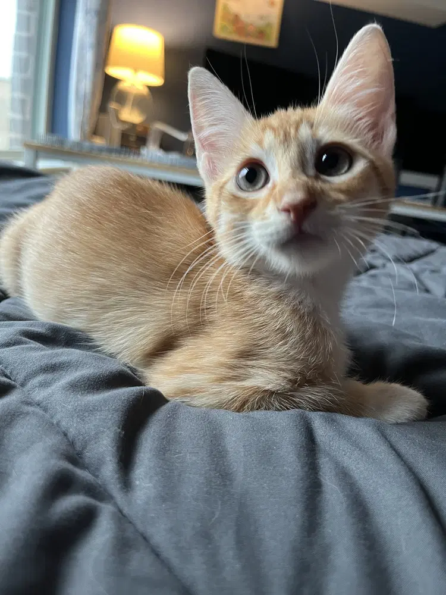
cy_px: 298
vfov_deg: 67.3
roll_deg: -9.1
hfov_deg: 53.1
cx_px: 223
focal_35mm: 26
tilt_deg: -16.7
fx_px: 447
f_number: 1.6
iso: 250
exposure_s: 1/60
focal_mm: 5.1
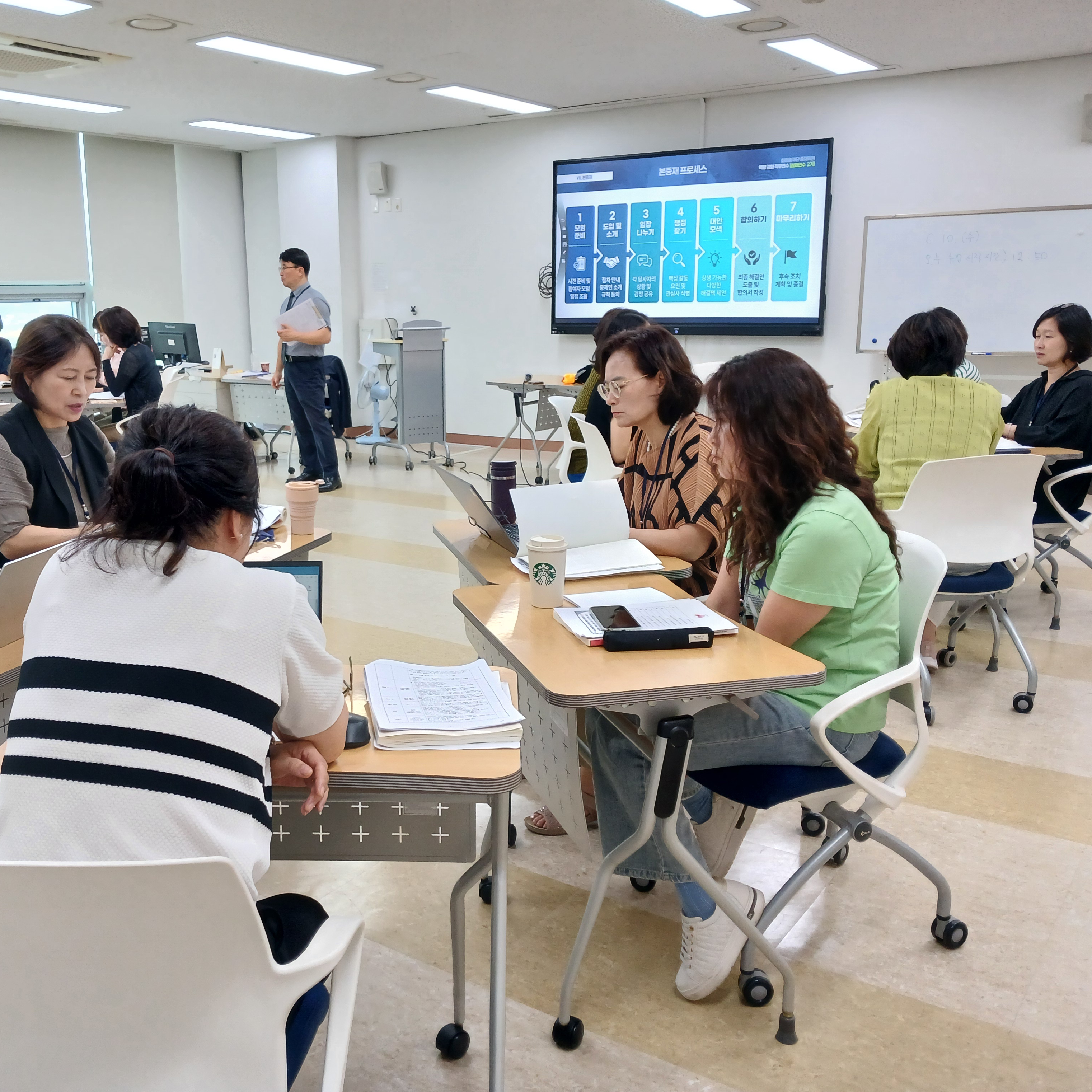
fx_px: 1142
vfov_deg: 51.1
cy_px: 544
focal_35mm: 32
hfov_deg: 50.8
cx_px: 447
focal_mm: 4
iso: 160
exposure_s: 1/60
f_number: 1.8
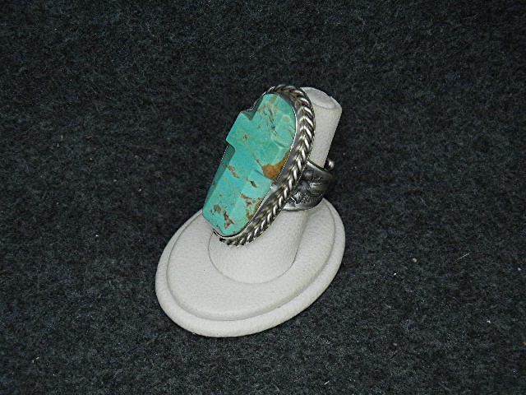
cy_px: 198
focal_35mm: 89
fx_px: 1352
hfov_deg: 22.0
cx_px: 263
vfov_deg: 16.6
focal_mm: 16
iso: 485
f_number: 4.4
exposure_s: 1/30
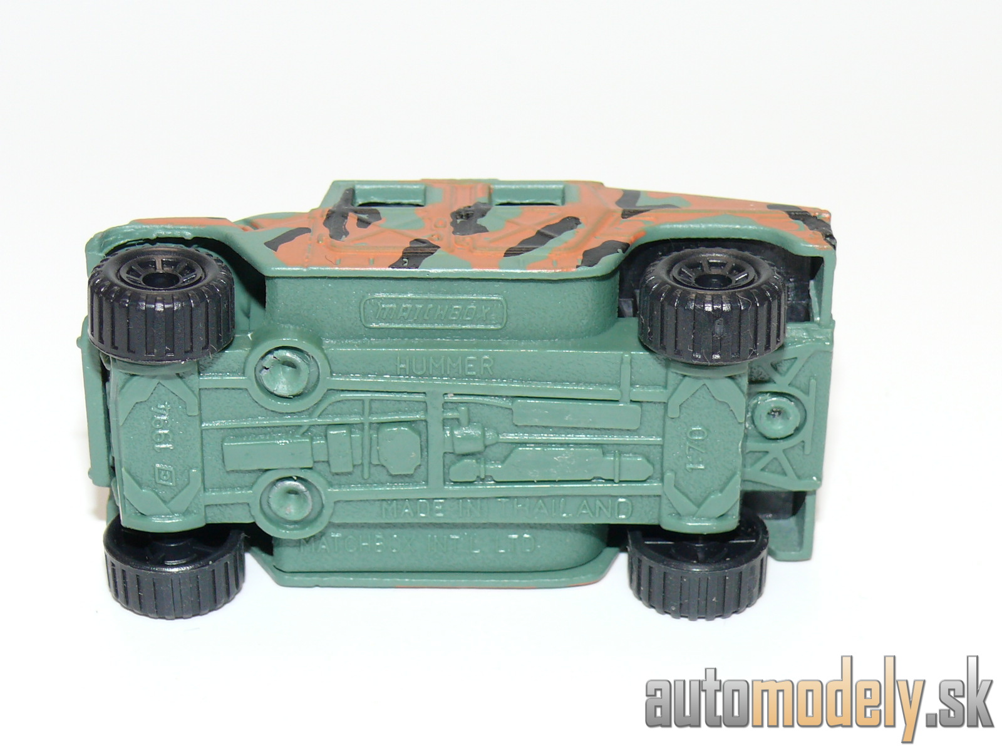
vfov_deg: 15.9
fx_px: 2692
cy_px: 376
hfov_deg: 21.1
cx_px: 501
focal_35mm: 93
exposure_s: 1/30
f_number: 4
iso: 100
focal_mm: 12.7
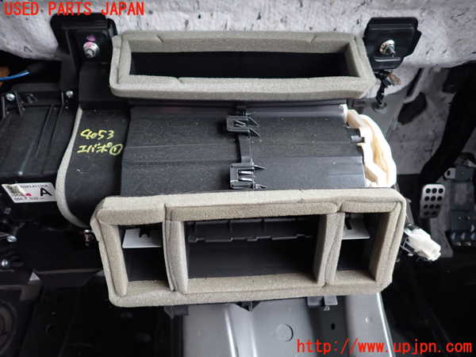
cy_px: 178
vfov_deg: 54.9
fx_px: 344
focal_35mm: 25
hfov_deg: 69.4
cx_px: 238
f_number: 2
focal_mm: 4.5
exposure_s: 1/30
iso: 400
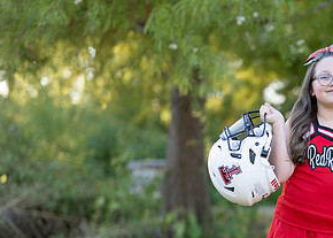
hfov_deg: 18.3
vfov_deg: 13.3
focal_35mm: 107
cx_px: 318
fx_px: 1012
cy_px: 220
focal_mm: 50
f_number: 1.2
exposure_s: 1/800
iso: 100
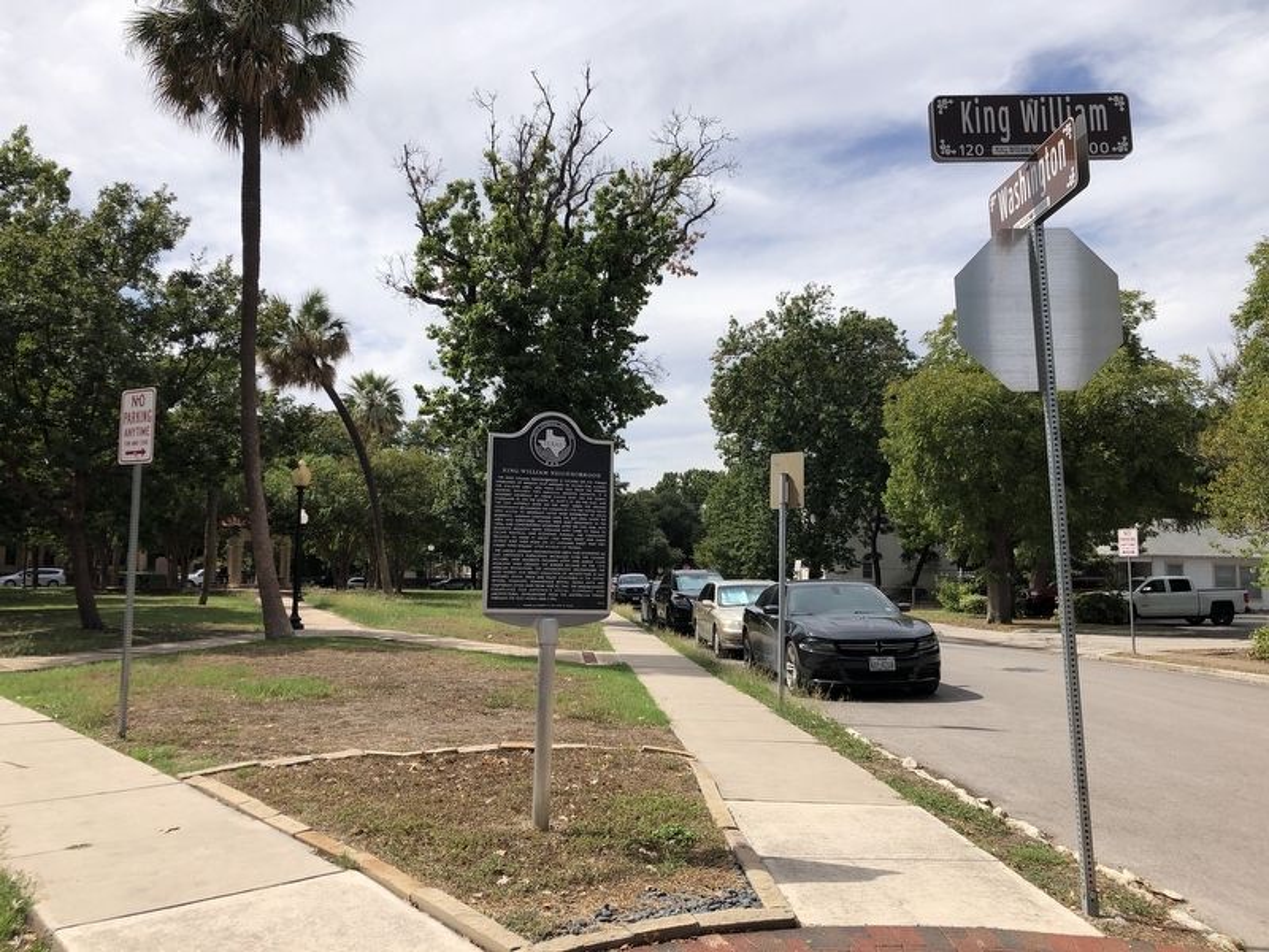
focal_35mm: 28
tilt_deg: +5.4
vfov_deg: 49.7
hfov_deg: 63.4
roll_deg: -1.9
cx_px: 634
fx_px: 1026
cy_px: 476
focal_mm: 4
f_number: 1.8
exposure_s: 1/3040
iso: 20
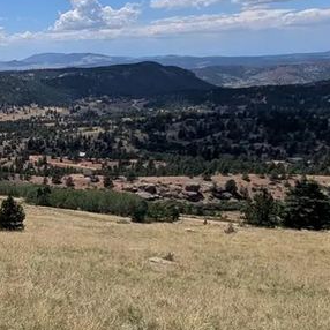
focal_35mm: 38
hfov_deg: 28.4
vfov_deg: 43.7
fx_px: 410
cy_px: 133
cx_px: -166
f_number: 1.7
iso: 56
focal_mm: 2.02
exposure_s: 1/8333
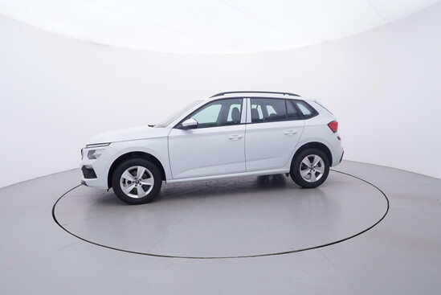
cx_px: 220
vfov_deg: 56.2
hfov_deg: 77.3
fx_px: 276
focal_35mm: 22
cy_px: 148
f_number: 5
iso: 200
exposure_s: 1/80
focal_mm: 15
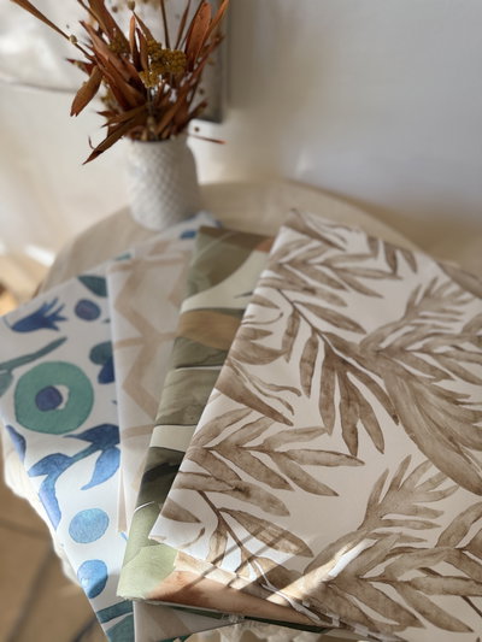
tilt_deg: -58.7
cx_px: 241
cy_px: 321
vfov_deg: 71.6
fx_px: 445
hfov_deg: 56.8
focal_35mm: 24
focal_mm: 6.76
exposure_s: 1/967
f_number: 1.78
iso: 100
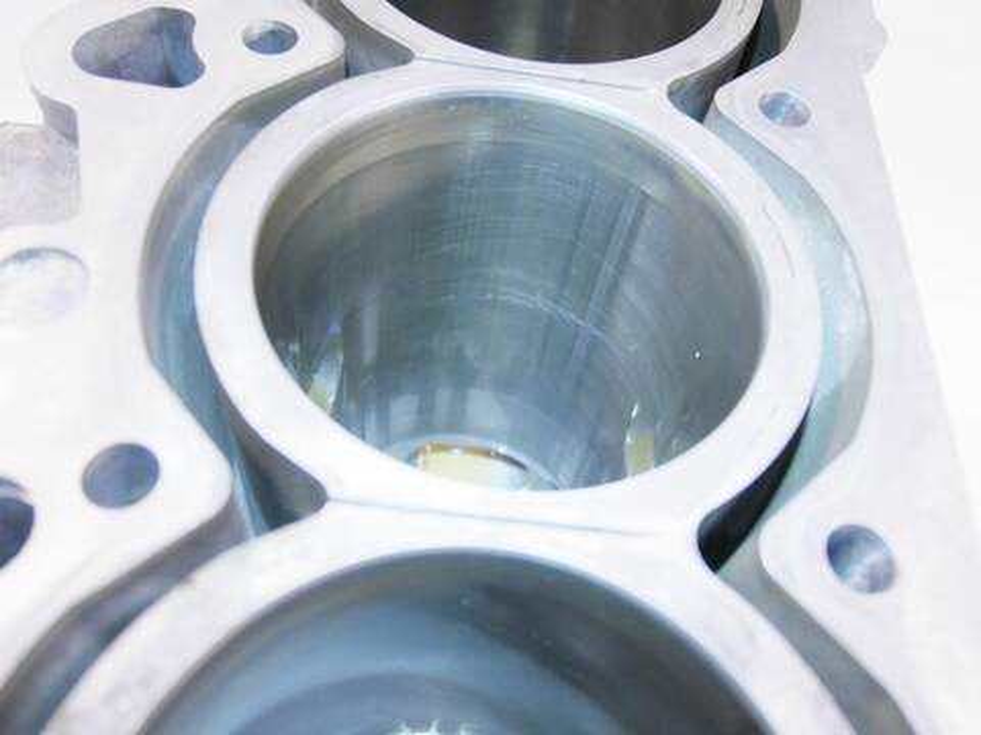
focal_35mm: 30
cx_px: 490
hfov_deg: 60.0
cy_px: 368
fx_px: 850
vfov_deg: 46.8
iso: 640
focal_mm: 15
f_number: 3.8
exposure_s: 1/60
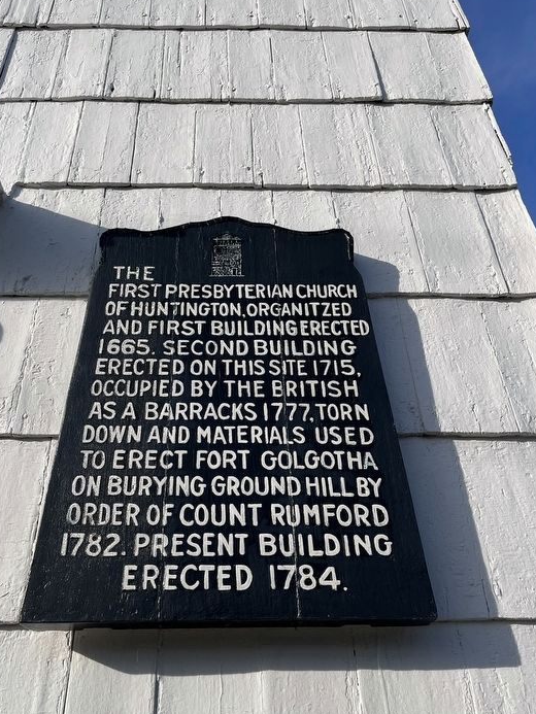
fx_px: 619
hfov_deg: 46.7
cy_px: 398
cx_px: 233
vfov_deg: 59.8
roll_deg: +0.9
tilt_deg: +31.8
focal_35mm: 30
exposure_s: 1/3745
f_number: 1.6
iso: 50
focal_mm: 5.1
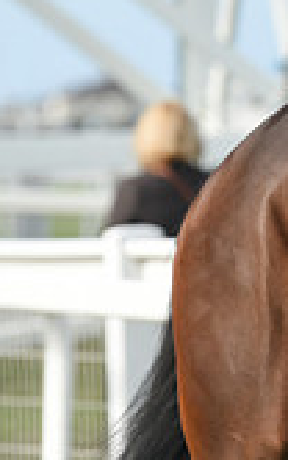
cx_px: 703
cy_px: 46
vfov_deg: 2.9
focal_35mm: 714
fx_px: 8951
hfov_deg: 1.8
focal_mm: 200
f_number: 4.5
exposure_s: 1/2500
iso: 400
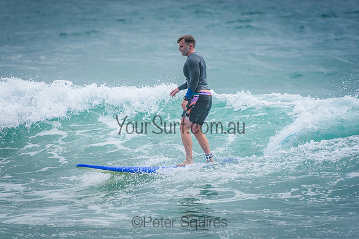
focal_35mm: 600
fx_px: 5984
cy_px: 120
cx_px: 180
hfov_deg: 3.4
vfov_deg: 2.3
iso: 320
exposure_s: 1/2000
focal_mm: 400
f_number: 5.6
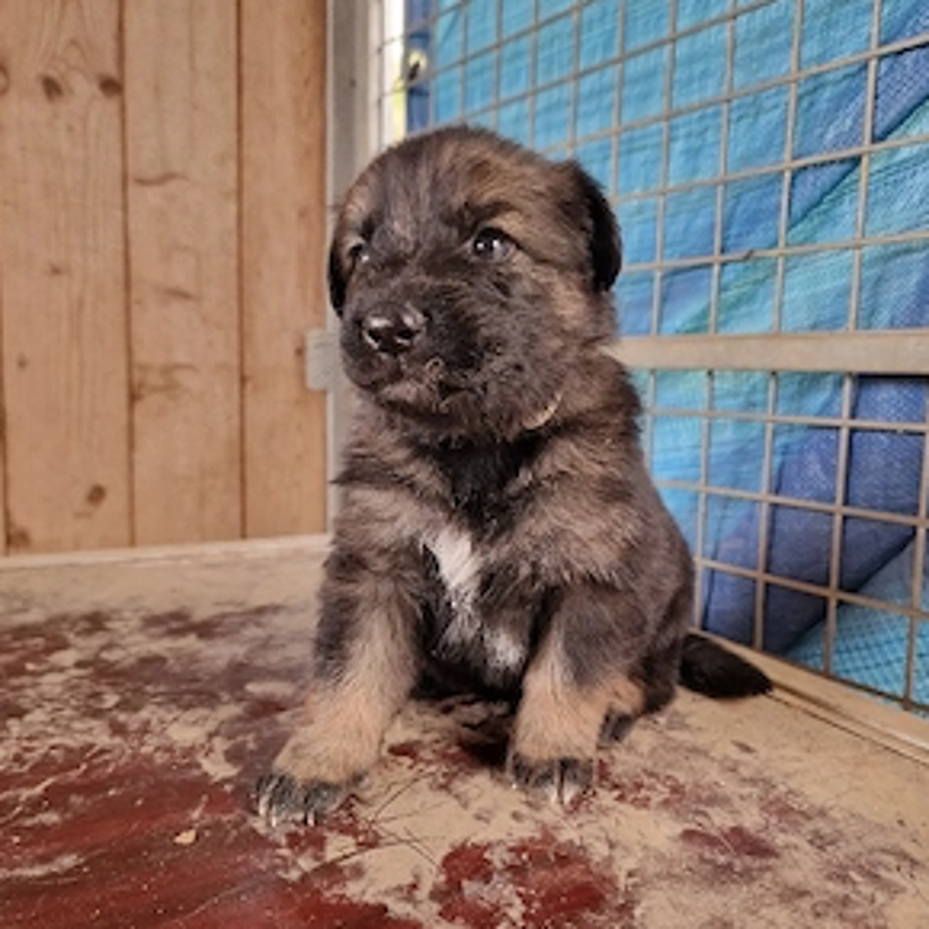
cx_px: 477
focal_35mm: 28
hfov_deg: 57.3
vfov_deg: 57.3
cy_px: 481
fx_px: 850
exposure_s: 1/100
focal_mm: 6.4
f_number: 1.8
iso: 200
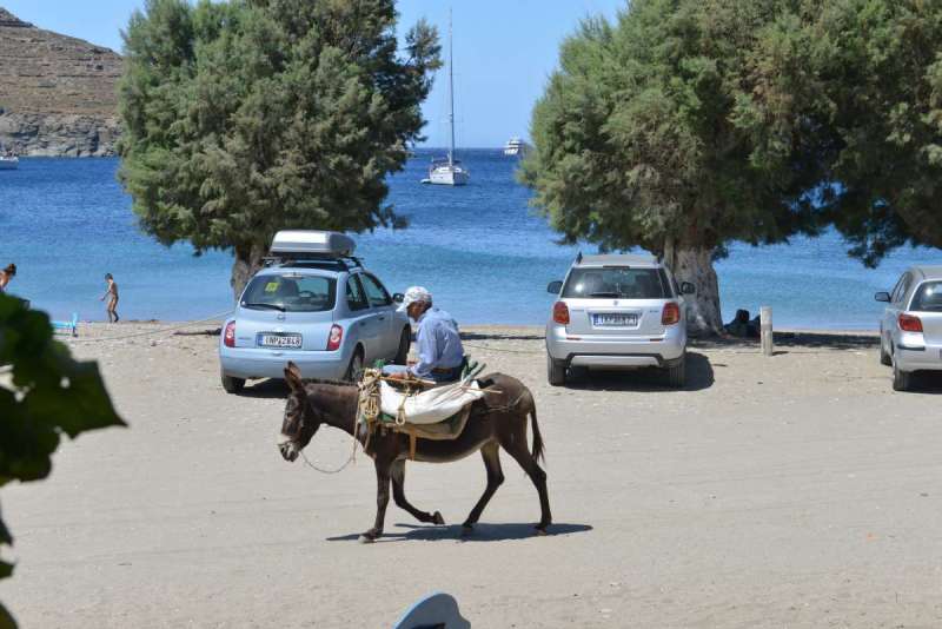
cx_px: 471
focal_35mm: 70
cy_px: 314
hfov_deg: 28.8
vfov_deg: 19.5
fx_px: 1832
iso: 720
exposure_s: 1/320
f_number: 13
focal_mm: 70
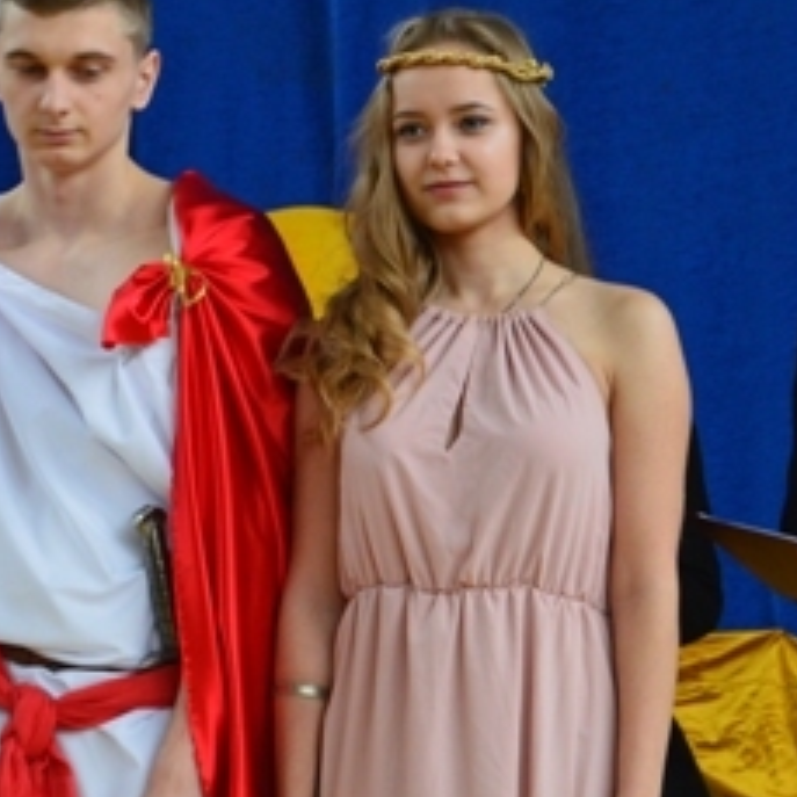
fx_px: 4819
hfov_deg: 9.5
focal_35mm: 185
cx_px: 355
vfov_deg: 9.4
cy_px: 543
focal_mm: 52
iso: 800
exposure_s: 1/15
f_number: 5
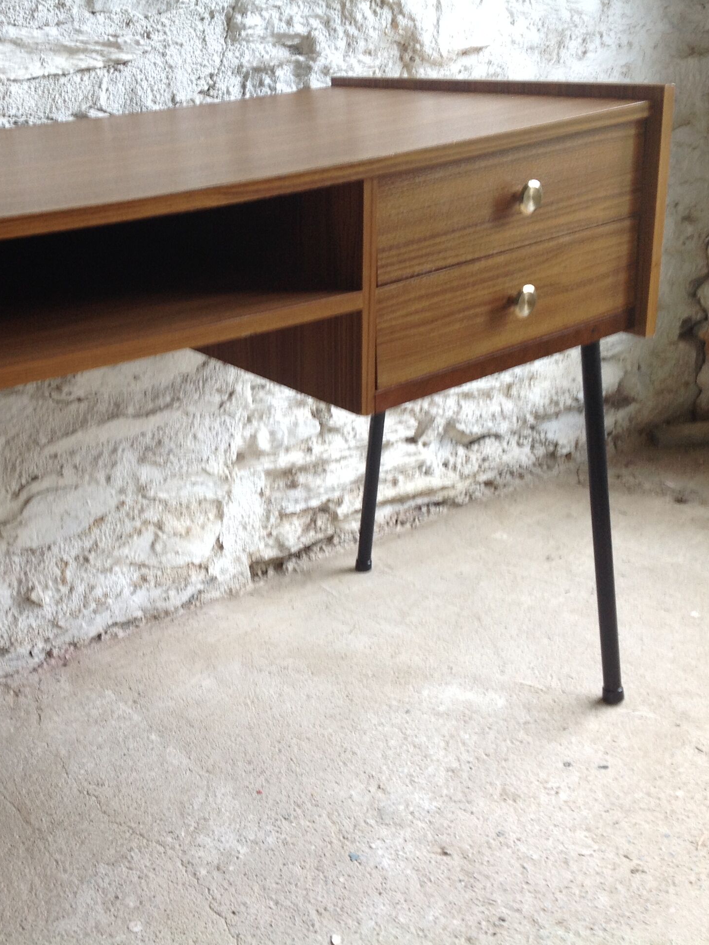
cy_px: 472
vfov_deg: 40.4
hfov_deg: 30.6
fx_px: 1283
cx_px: 217
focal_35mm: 47
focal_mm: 4.28
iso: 50
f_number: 2.4
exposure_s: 1/20
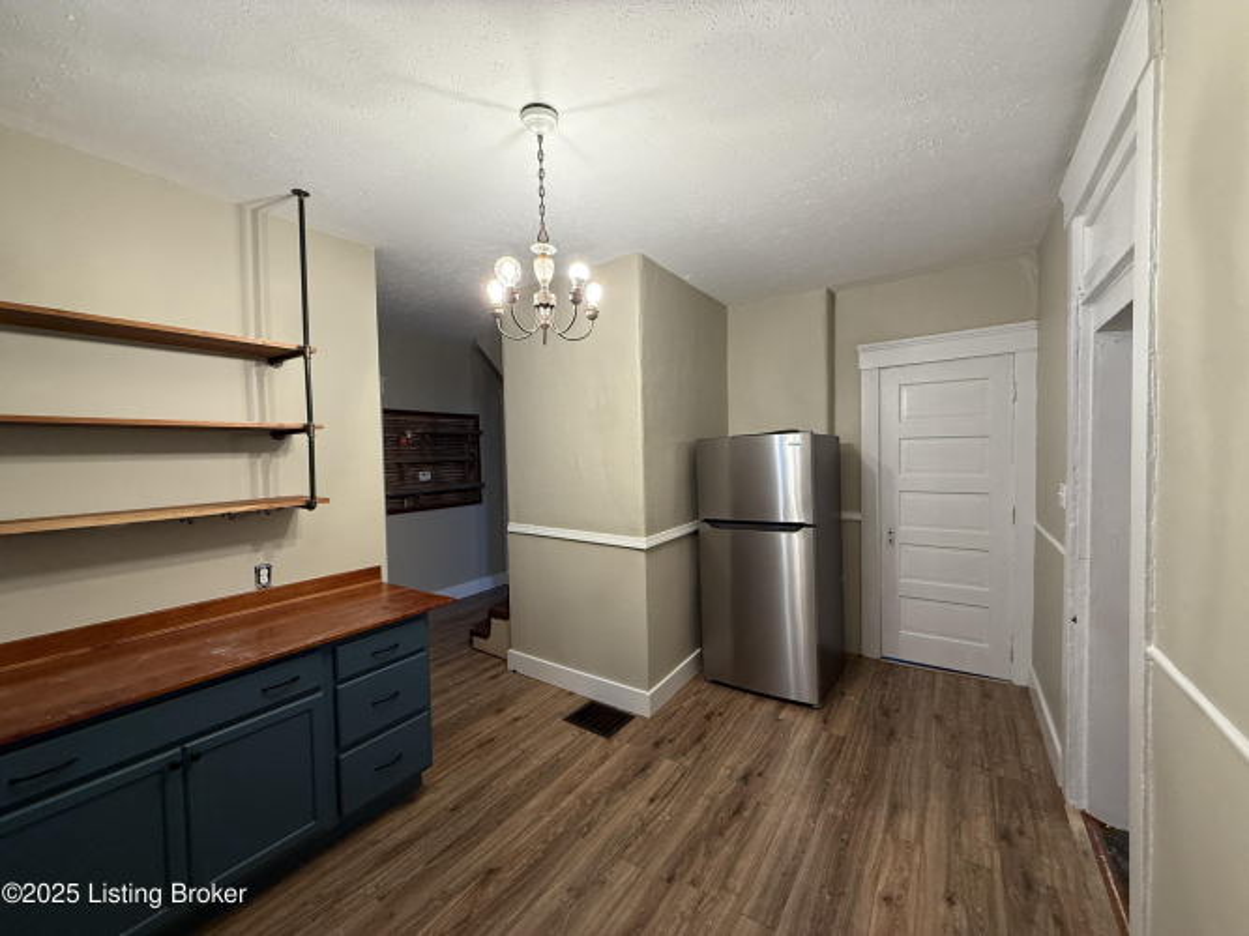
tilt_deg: -2.2
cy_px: 468
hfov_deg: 102.1
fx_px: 505
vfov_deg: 85.7
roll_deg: +1.4
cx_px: 624
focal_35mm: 14
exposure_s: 1/60
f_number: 2.2
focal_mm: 2.22
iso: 250
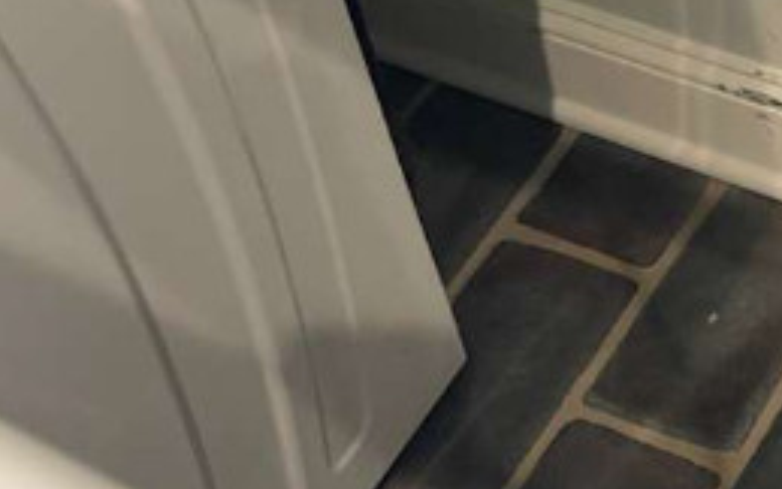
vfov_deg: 17.1
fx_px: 1620
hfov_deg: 26.1
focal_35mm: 76
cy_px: 312
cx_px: 729
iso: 32
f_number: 1.8
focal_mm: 4.2
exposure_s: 1/2105
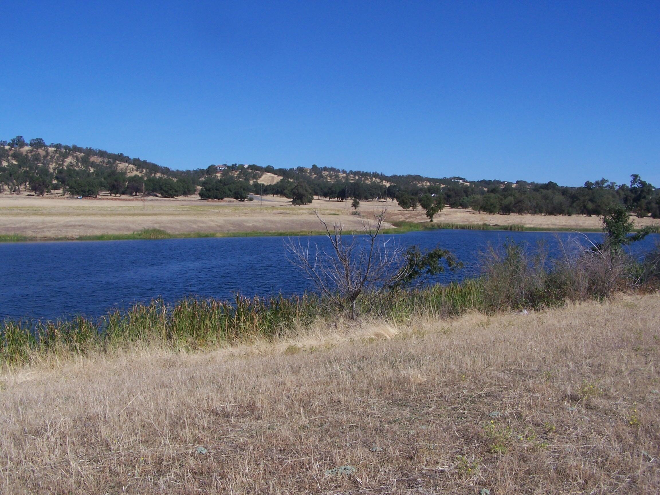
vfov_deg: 37.7
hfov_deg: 49.0
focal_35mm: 38
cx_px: 330
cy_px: 248
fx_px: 725
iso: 80
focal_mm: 6.3
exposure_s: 1/640
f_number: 5.6
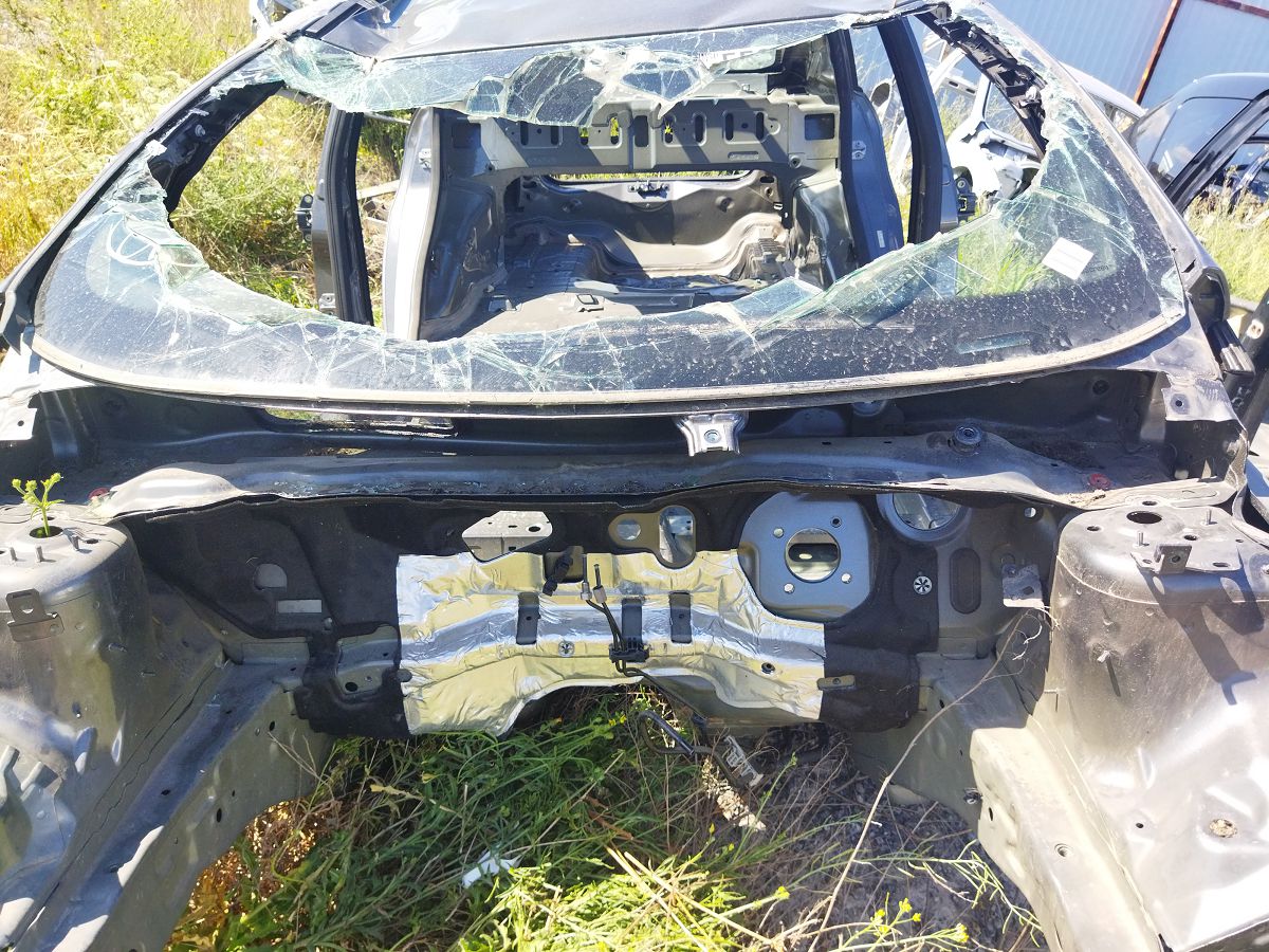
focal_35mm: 27
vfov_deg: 51.4
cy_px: 476
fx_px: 990
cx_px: 634
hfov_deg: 65.3
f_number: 1.79
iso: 100
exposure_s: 1/855
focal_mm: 4.71
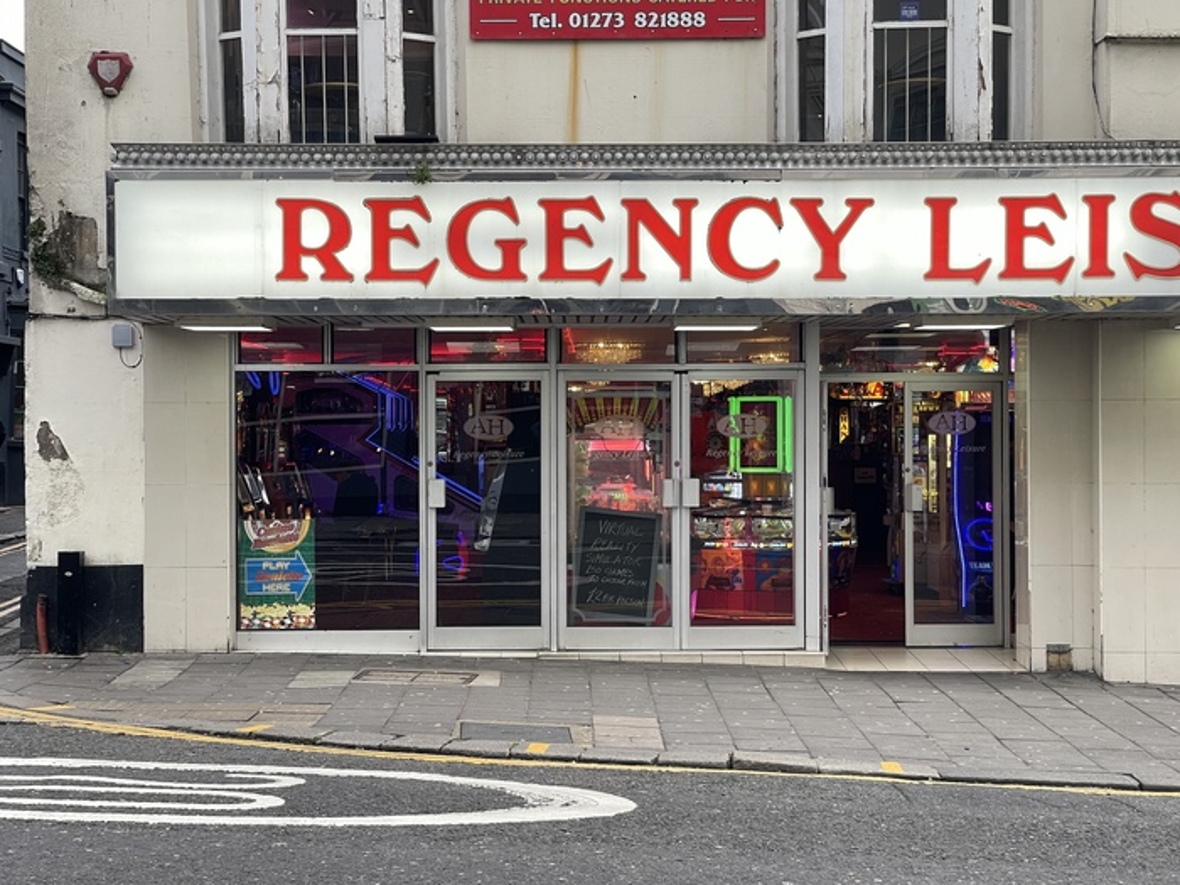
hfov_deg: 30.3
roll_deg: -0.1
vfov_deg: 22.9
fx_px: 2182
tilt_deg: -0.1
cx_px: 590
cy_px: 442
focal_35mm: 64
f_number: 2.2
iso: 32
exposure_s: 1/100
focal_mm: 7.5
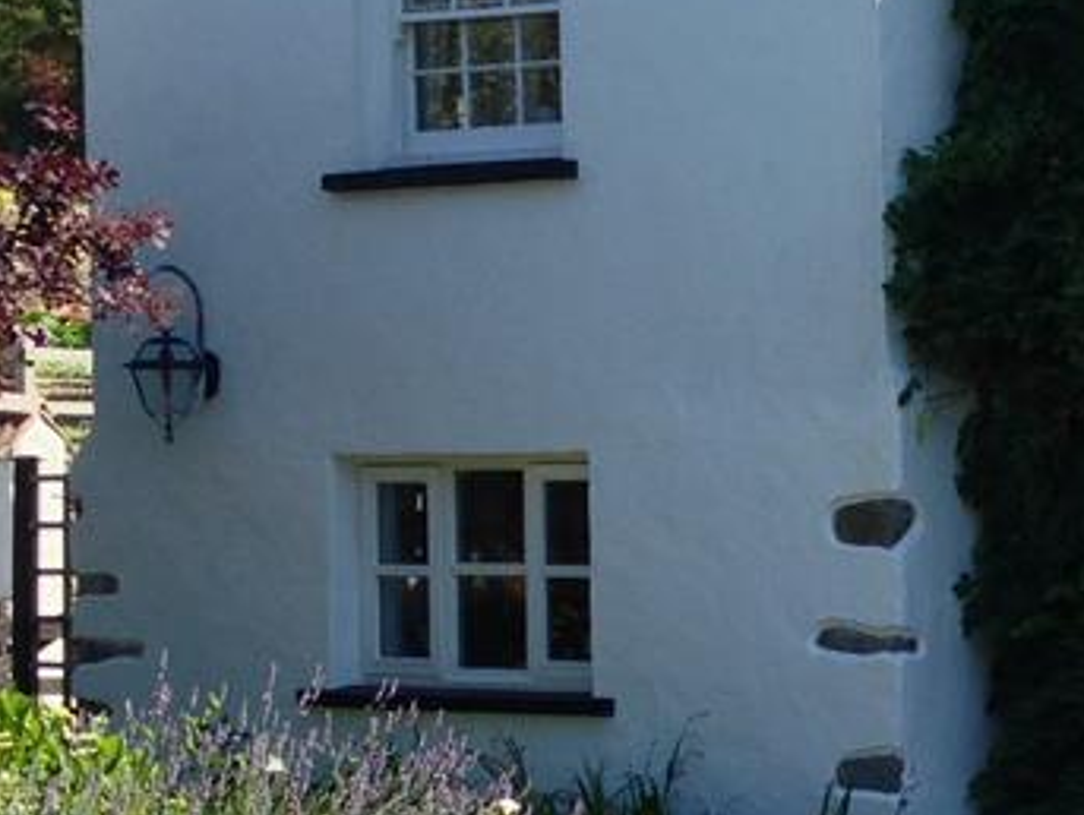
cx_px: 1463
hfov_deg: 15.2
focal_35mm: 123
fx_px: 3856
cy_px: 667
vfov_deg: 12.0
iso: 50
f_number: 2.4
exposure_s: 1/686
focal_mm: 4.13
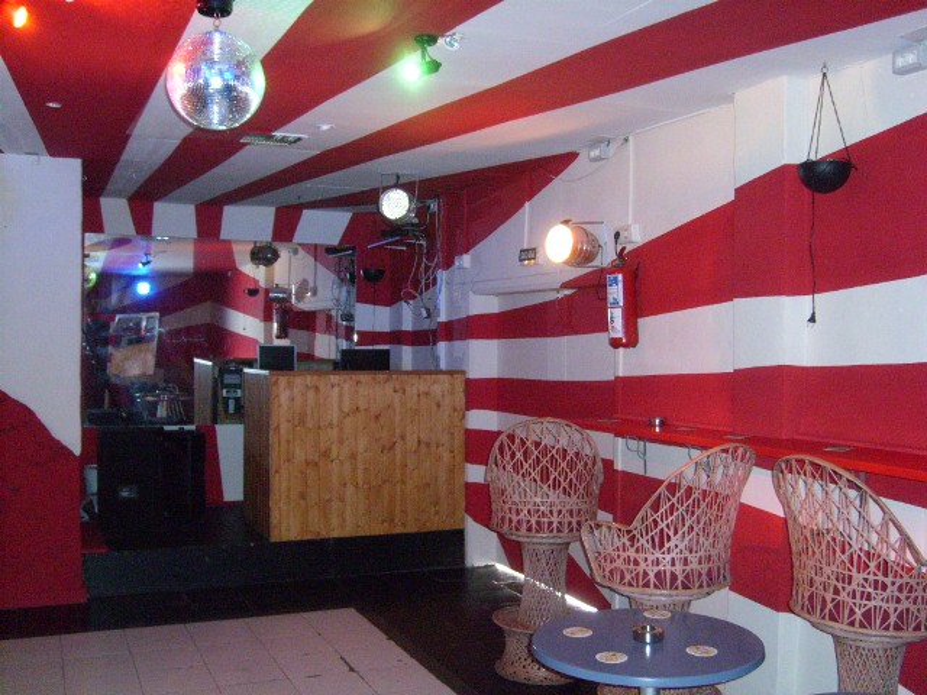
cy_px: 348
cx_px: 464
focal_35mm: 35
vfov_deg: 40.7
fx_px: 937
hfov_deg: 52.6
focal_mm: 5.8
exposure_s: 1/30
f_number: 2.8
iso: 800
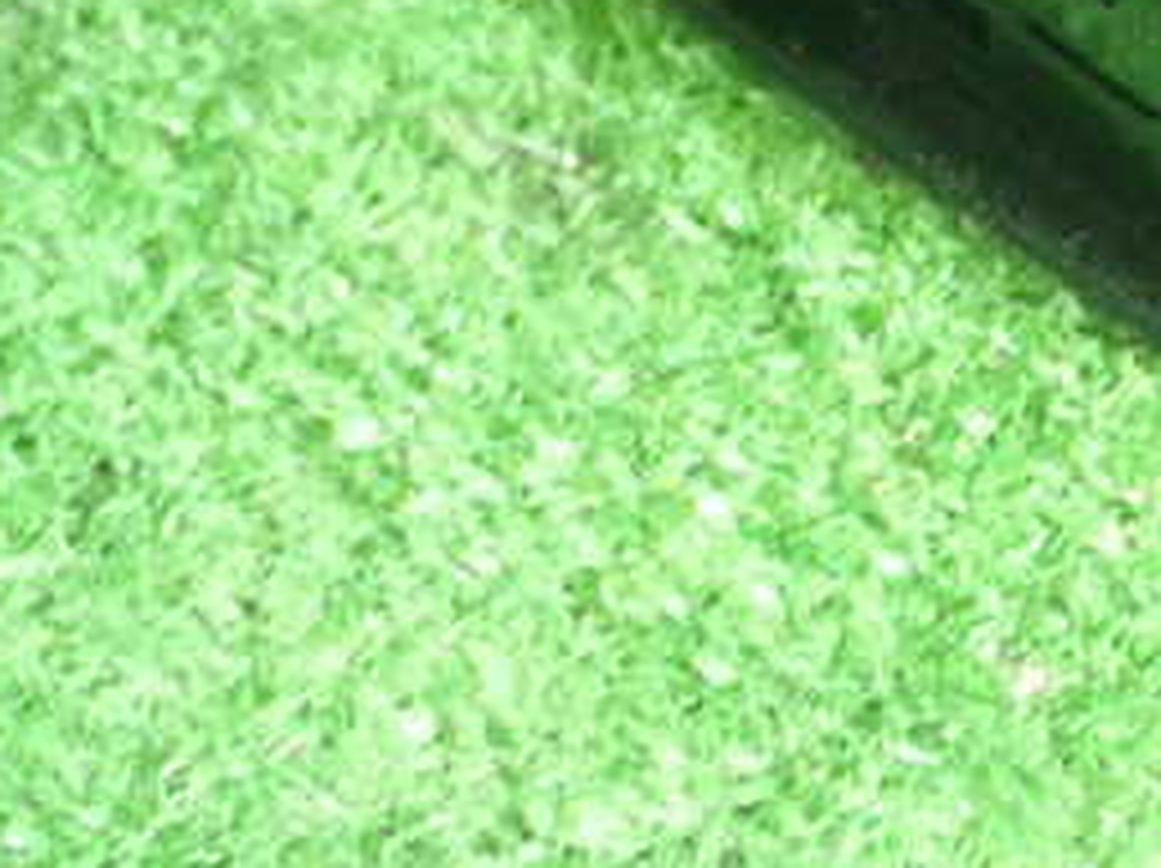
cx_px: 1296
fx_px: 4524
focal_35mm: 135
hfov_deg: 14.3
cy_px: -94
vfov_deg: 10.8
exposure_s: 1/20
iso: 800
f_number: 3.5
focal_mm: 10.35
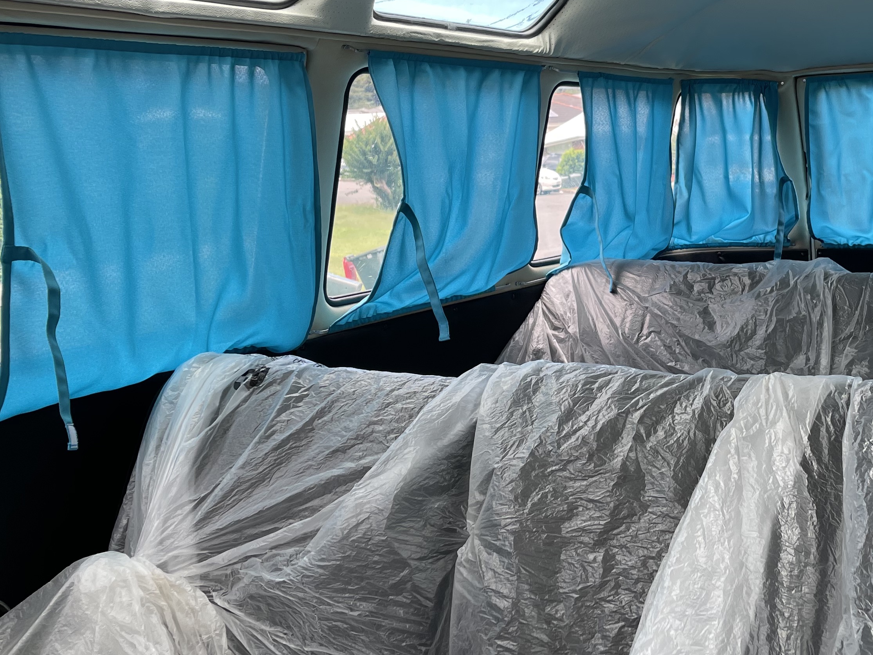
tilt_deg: -1.7
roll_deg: +7.2
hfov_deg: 38.8
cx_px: 708
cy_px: 233
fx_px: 1185
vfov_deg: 30.7
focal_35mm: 47
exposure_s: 1/193
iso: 32
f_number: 1.6
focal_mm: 4.2
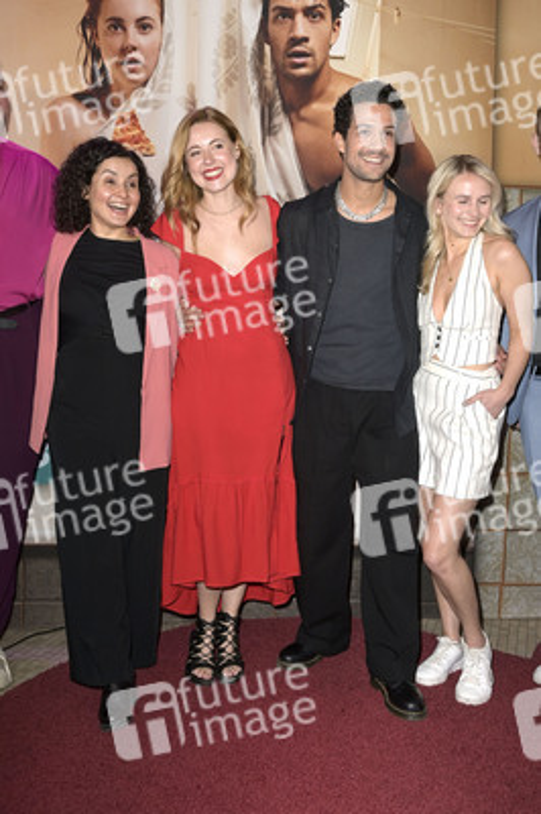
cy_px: 407
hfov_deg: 38.8
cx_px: 270
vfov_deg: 55.8
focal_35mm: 34
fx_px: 768
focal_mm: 34
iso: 500
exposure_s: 1/200
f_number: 5
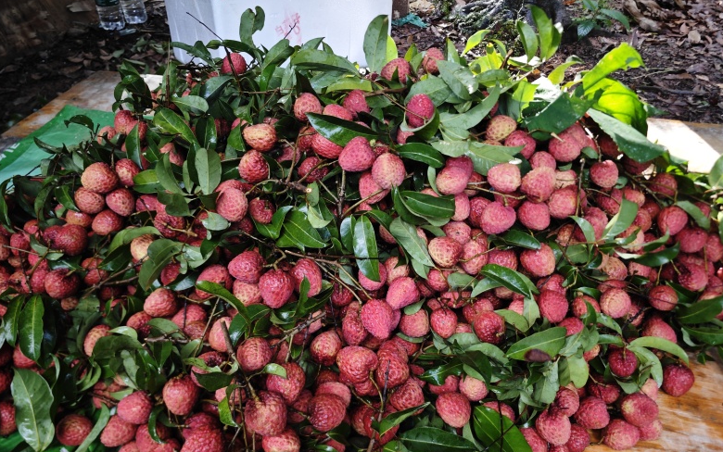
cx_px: 362
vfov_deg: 49.0
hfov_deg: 72.5
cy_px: 275
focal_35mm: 25
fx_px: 493
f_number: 1.9
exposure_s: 1/432
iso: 1600
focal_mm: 8.7
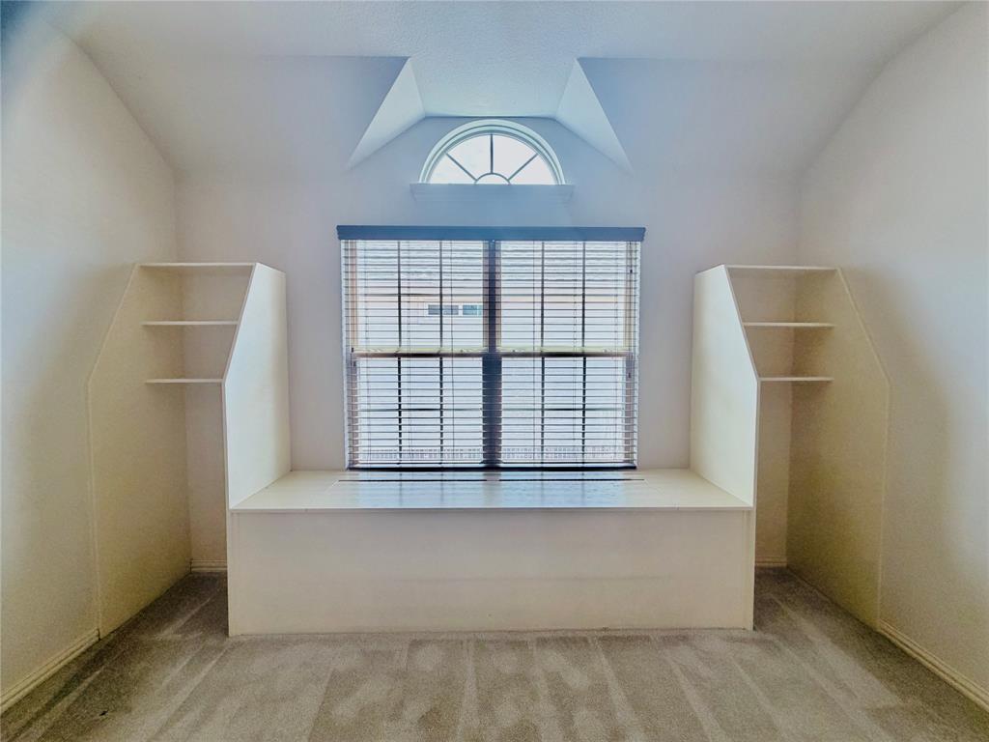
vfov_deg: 85.7
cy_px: 371
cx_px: 494
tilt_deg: -2.5
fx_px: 400
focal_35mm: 14
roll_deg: +0.5
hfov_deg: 102.1
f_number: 2.2
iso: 320
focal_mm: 2.22
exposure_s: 1/111
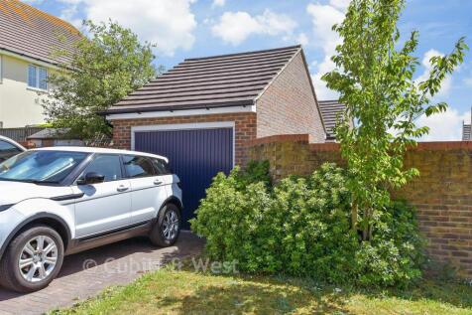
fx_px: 393
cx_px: 236
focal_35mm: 30
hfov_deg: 61.9
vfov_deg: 43.6
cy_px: 158
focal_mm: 20
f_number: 8
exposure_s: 1/400
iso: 200
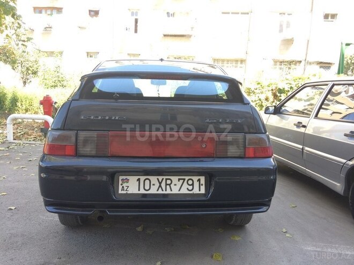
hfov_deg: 61.7
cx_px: 177
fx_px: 297
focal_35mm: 29
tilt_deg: -9.7
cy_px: 132
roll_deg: -3.3
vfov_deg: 48.2
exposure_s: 1/158
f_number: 2.2
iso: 32
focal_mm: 4.15
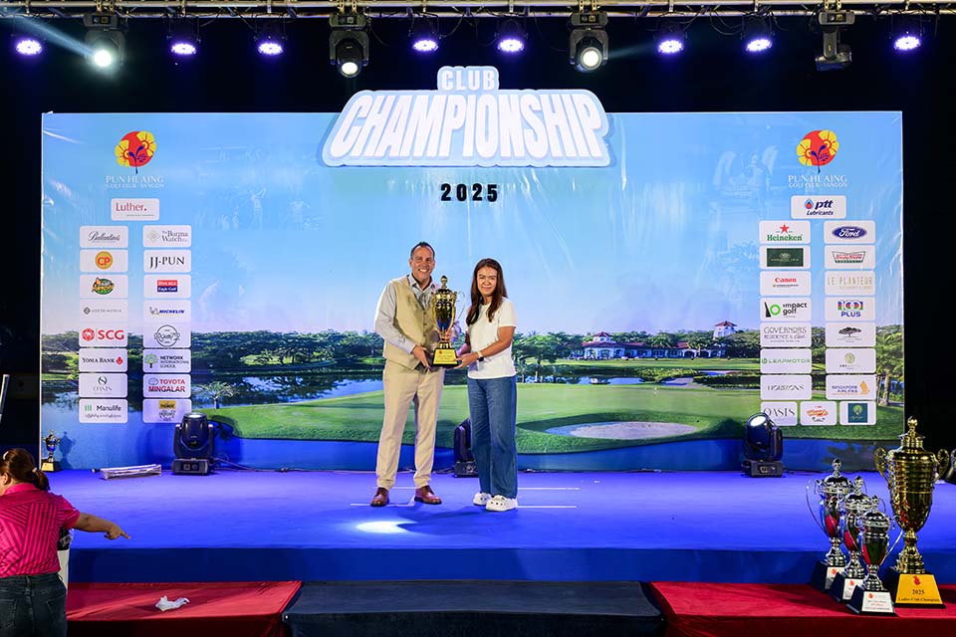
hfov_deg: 53.1
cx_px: 478
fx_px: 956
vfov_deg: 36.9
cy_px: 318
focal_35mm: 36
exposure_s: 1/125
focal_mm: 36
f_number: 6.3
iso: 1100
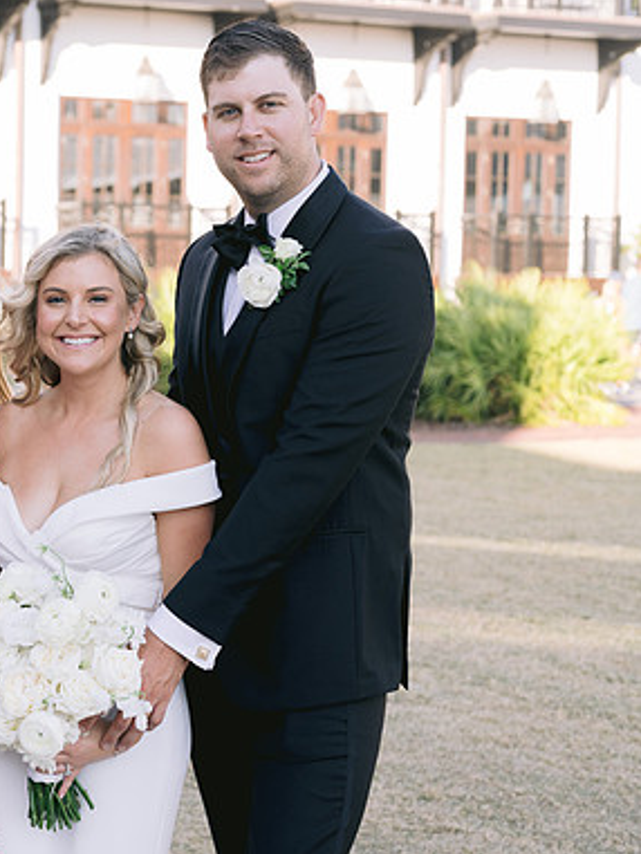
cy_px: 438
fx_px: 1974
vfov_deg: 24.4
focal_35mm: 80
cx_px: -68
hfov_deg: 17.8
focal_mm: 50
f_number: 4
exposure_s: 1/400
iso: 200
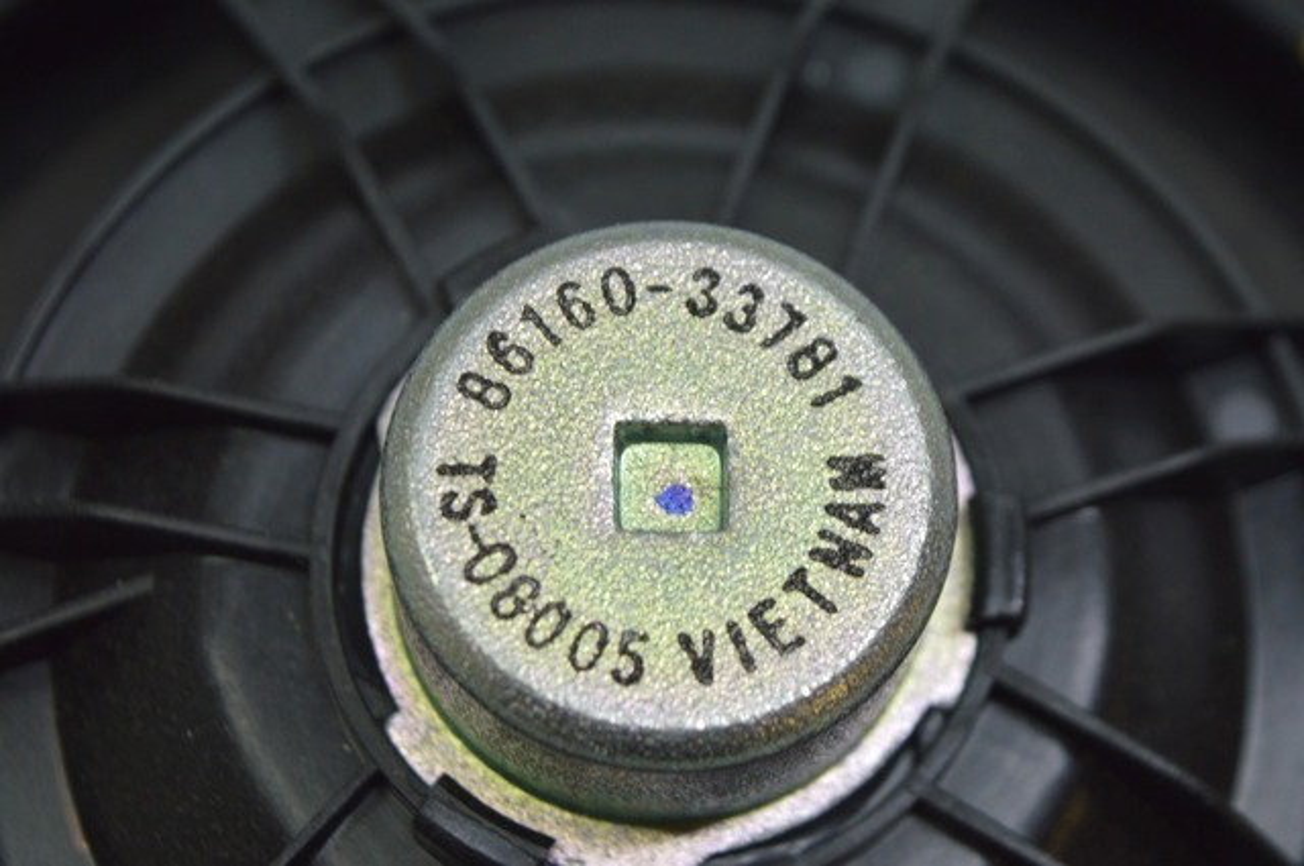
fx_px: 2985
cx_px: 652
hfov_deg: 24.6
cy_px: 433
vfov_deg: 16.5
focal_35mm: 82
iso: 400
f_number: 5.6
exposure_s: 1/50
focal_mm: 55
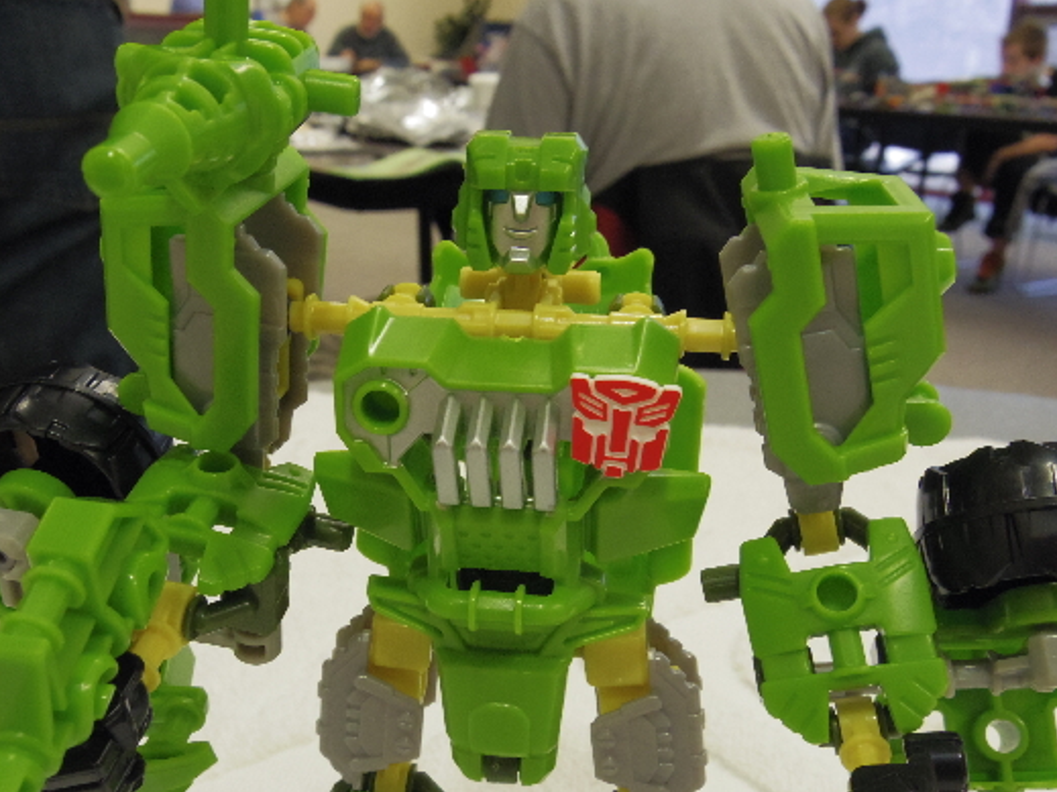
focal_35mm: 37
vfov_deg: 38.6
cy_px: 448
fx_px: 1130
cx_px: 511
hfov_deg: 50.1
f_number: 4.5
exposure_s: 1/50
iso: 500
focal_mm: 5.9
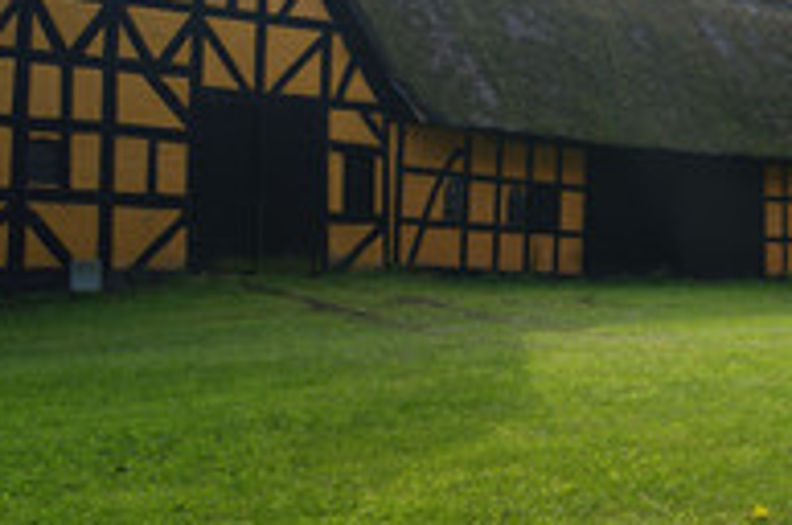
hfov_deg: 35.1
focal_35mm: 56
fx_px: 1230
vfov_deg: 24.0
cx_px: 562
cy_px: 160
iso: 100
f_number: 9
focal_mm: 18
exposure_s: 1/80
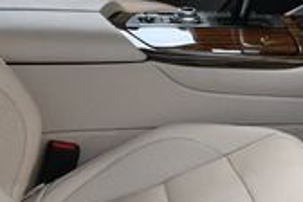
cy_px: 123
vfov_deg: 10.0
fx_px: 1153
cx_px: 215
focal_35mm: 137
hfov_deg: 14.9
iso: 320
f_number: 5.6
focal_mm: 18
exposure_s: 1/250
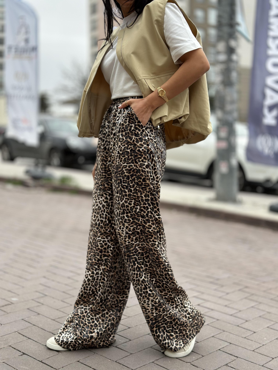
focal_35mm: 48
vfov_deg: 39.7
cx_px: 139
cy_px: 185
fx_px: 514
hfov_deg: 30.3
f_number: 1.78
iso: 80
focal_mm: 6.86
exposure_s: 1/1095
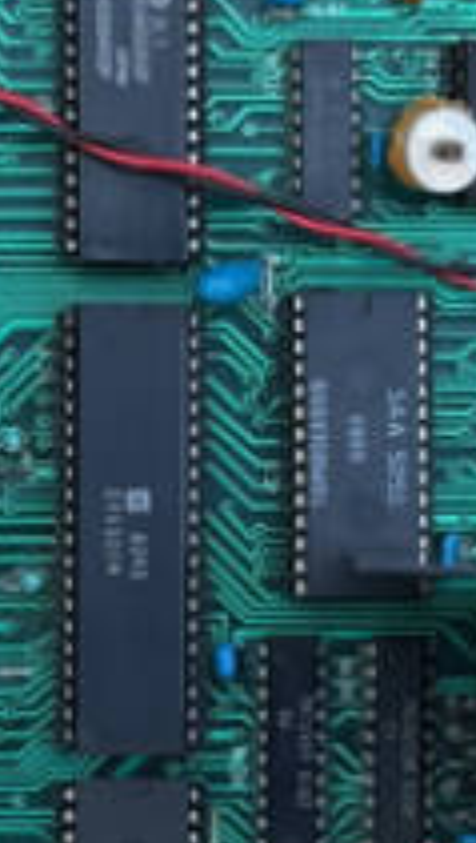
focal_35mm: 198
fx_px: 4434
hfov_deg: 6.1
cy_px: 531
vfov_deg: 10.9
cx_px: -12
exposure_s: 1/190
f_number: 1.8
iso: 160
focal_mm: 6.8
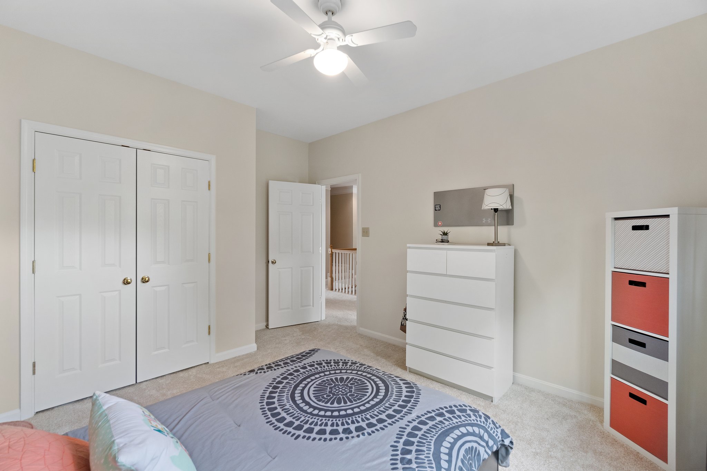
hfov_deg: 100.4
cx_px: 354
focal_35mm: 15
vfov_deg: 77.3
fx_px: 295
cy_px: 236
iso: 100
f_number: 8
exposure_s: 1/4
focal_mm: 10
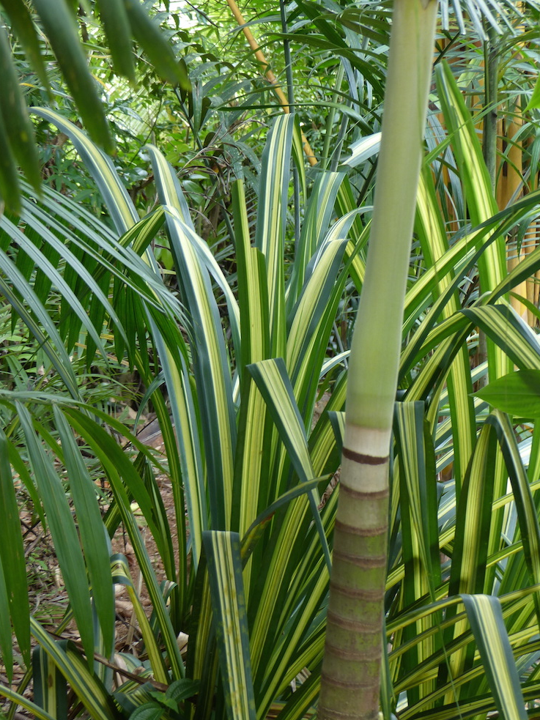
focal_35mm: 105
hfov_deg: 14.1
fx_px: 2184
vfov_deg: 18.7
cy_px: 339
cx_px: 303
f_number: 2.8
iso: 100
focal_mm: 16.4
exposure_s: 1/80
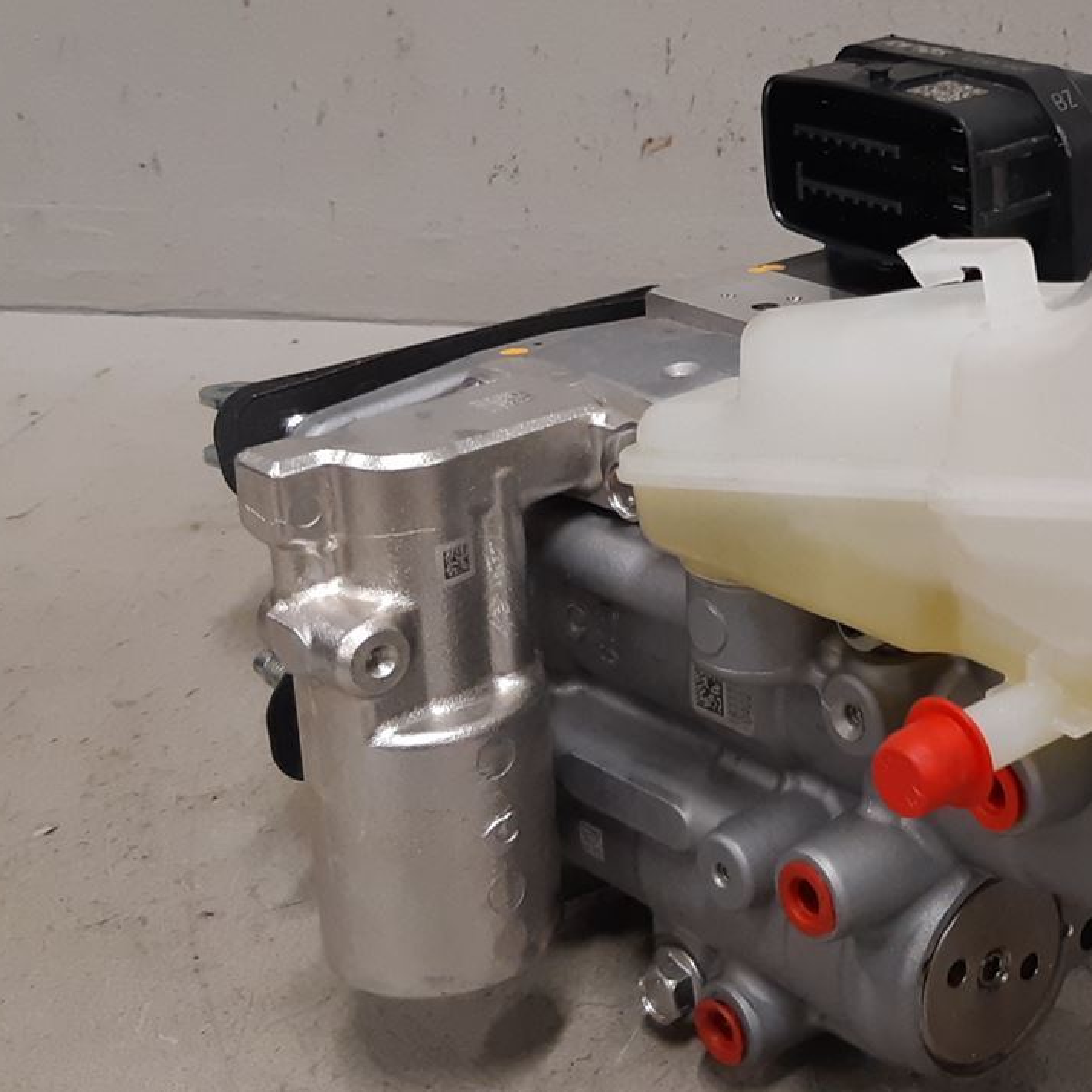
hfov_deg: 24.9
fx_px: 2356
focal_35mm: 66
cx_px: 1084
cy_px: 368
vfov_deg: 26.0
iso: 125
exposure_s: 1/50
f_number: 1.7
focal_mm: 3.93
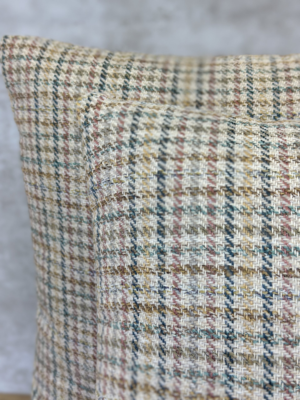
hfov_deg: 30.3
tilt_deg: -18.0
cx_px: 150
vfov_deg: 39.7
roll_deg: +0.5
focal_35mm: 48
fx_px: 555
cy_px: 200
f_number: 1.78
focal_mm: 6.86
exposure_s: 1/225
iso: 80
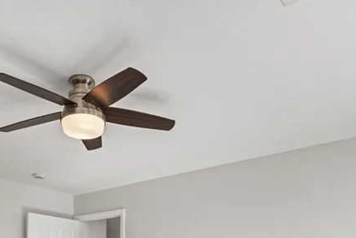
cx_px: 155
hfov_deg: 50.5
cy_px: 276
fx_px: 376
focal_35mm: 38
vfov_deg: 30.5
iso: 200
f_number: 9
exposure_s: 1/13
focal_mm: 16
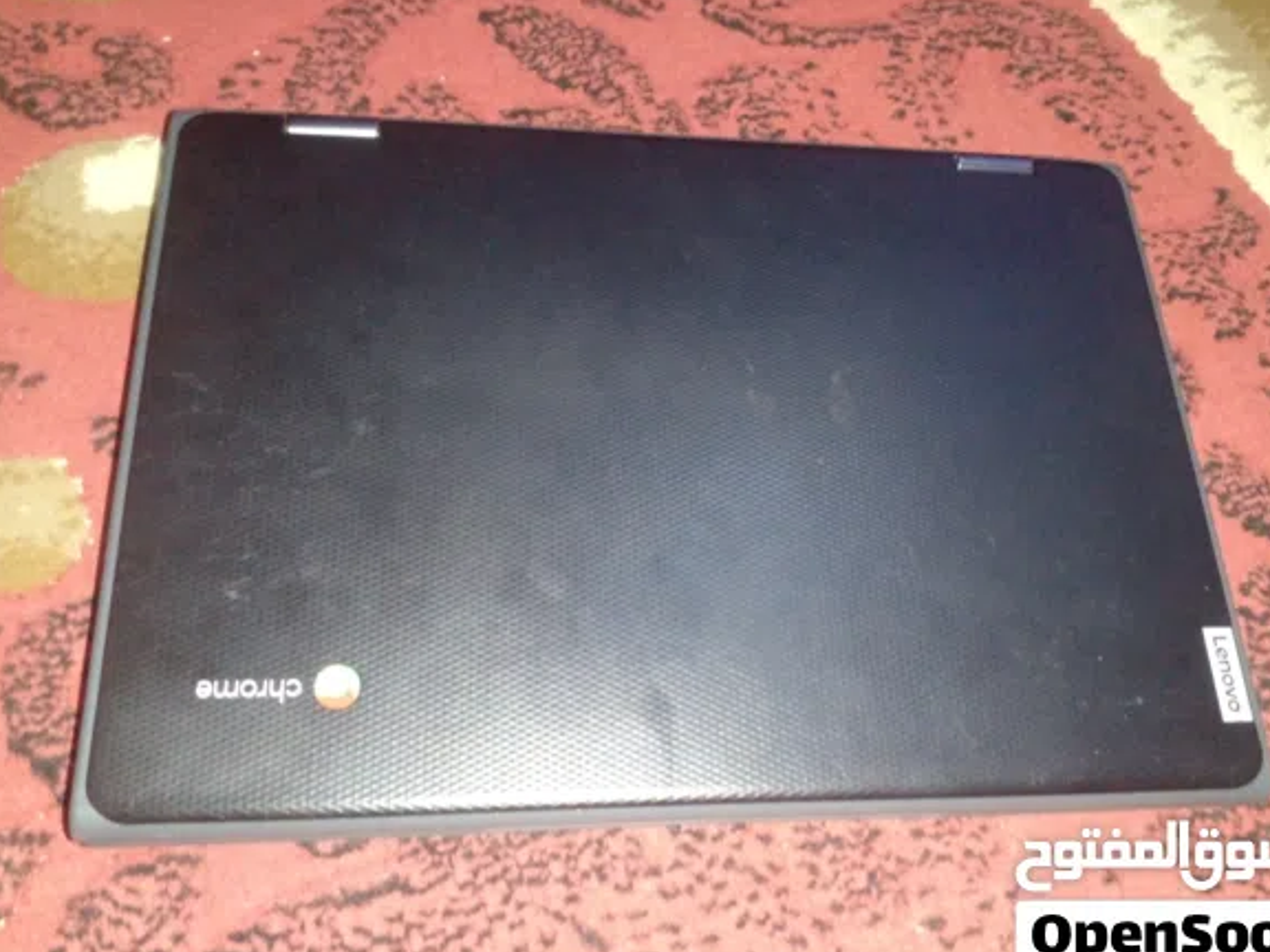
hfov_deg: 59.9
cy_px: 502
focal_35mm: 30
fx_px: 1101
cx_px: 684
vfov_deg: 46.8
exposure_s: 1/25
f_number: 1.9
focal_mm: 3.6
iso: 400
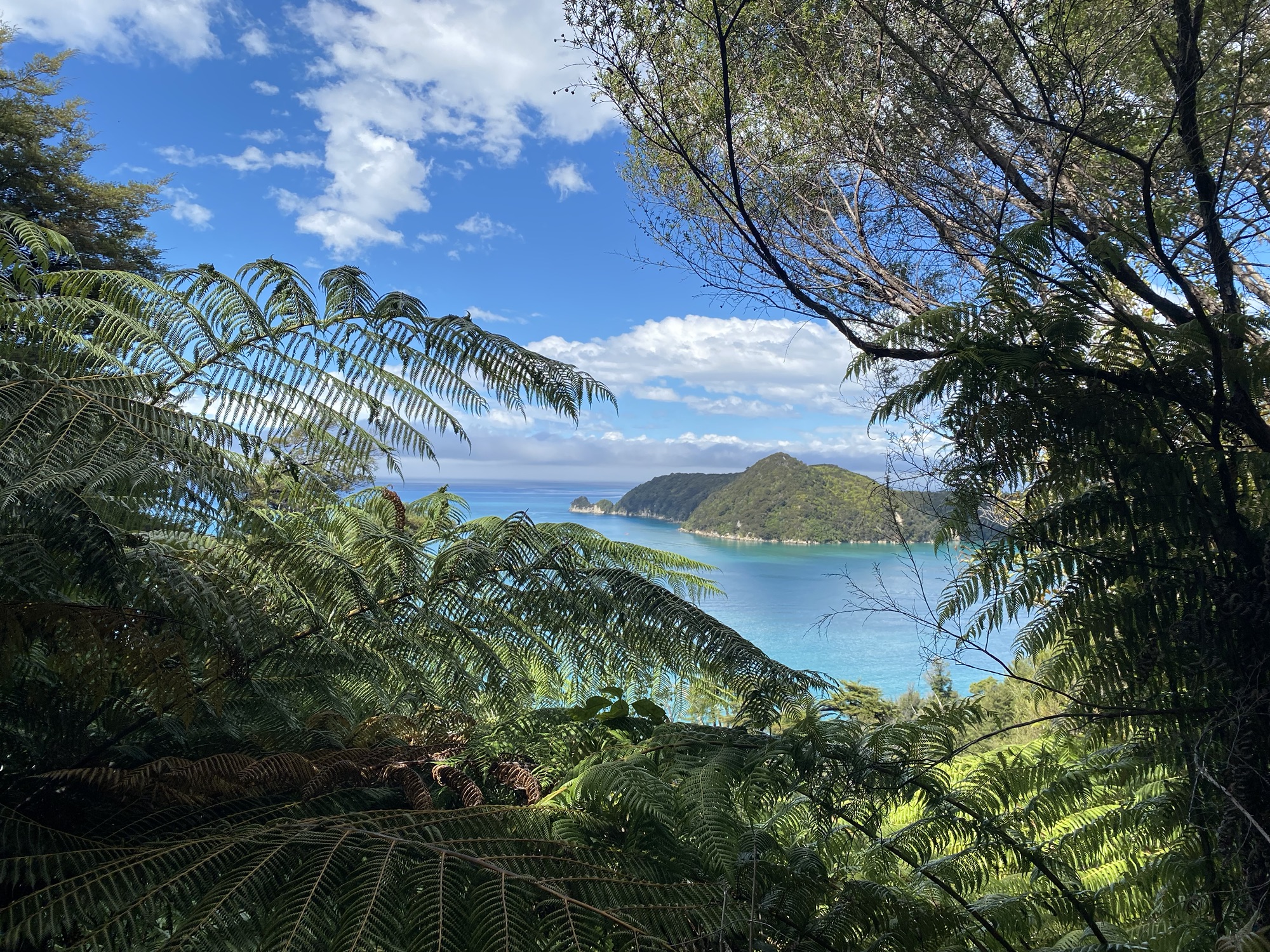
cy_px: 476
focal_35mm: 26
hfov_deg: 67.3
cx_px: 635
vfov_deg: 53.1
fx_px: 954
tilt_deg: -0.9
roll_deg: -1.0
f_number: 1.8
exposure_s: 1/2571
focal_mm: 4.25
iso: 32
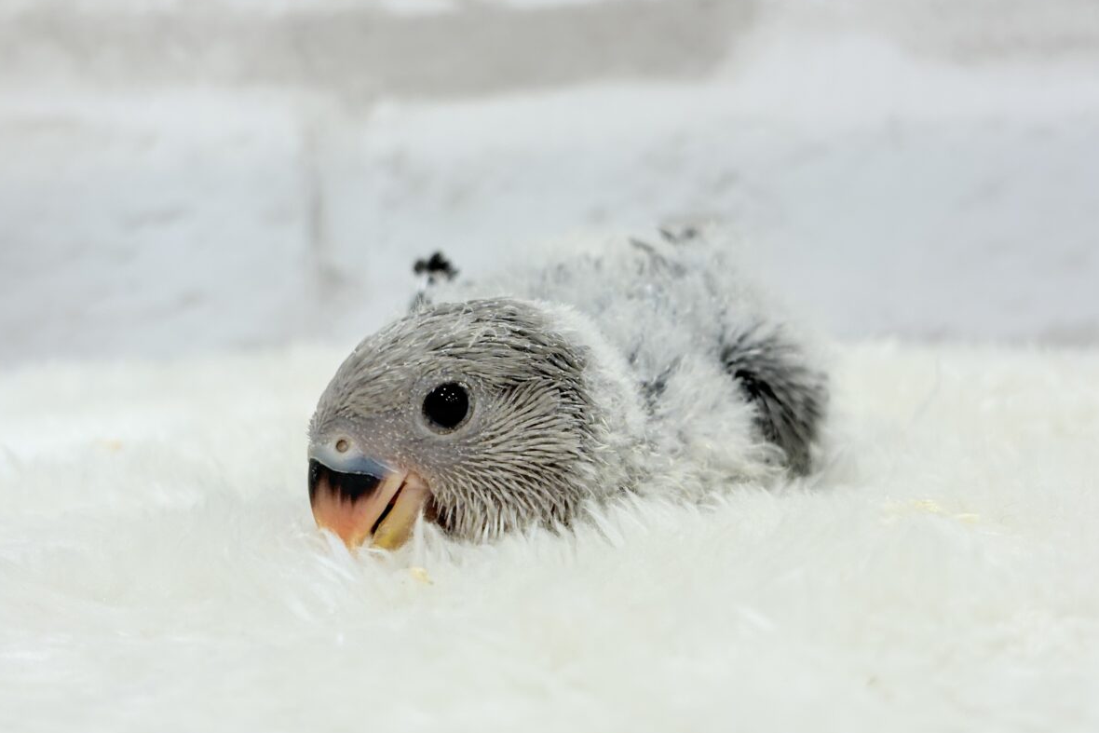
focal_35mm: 55
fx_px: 1679
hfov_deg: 36.2
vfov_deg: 24.6
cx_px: 550
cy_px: 346
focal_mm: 5.96
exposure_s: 1/100
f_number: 1.6
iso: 64
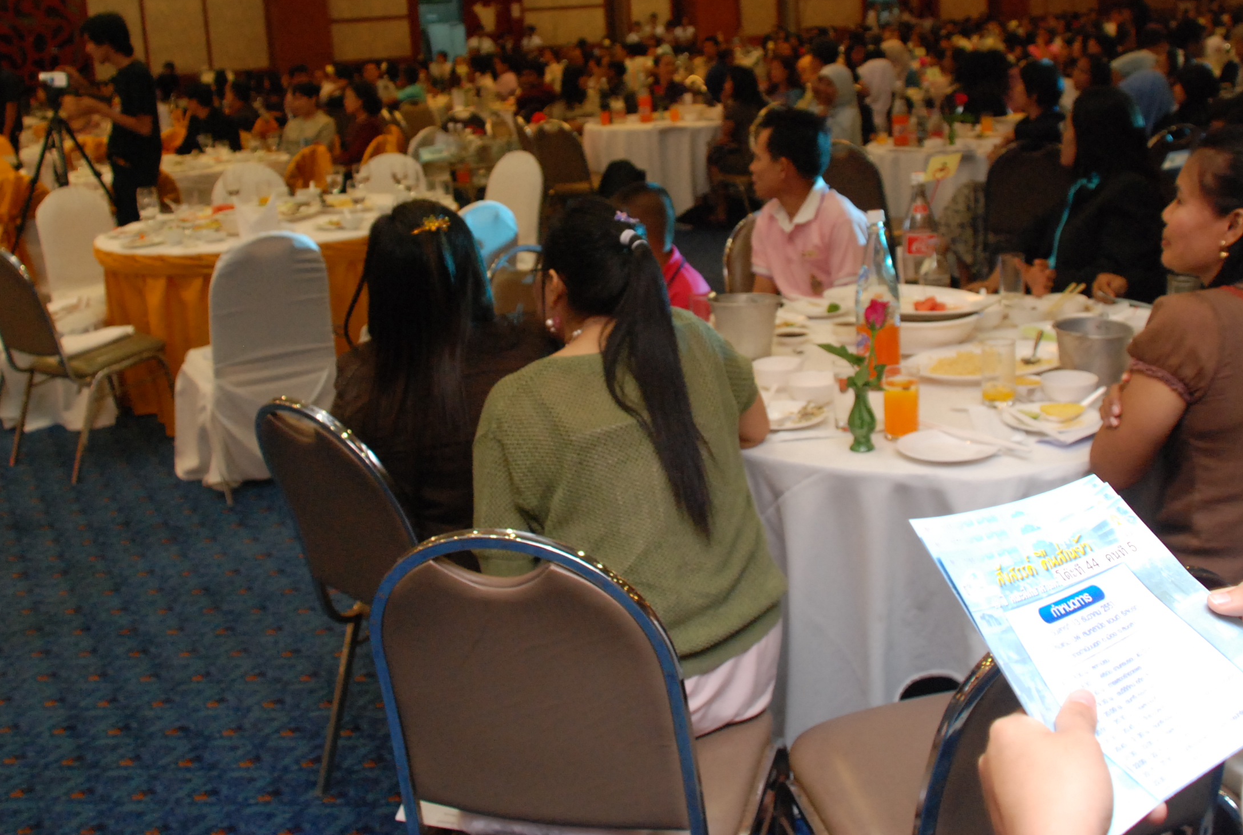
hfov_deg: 48.3
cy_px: 283
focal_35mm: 40
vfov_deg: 33.3
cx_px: 654
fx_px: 1384
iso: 1000
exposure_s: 1/20
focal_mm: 20
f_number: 3.8
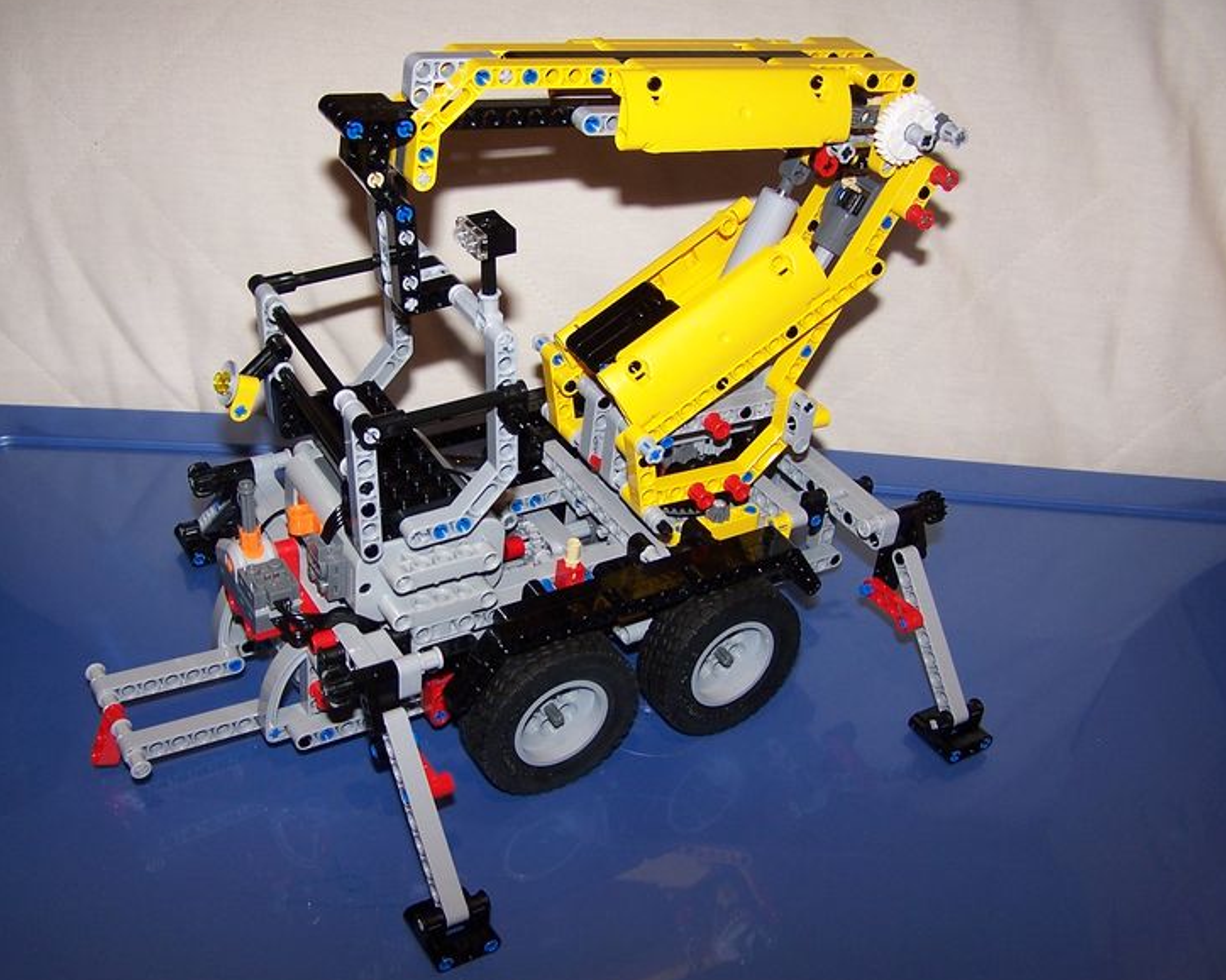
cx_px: 566
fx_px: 1487
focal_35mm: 41
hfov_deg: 44.8
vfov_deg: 36.5
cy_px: 484
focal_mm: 6.3
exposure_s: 1/60
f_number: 2.8
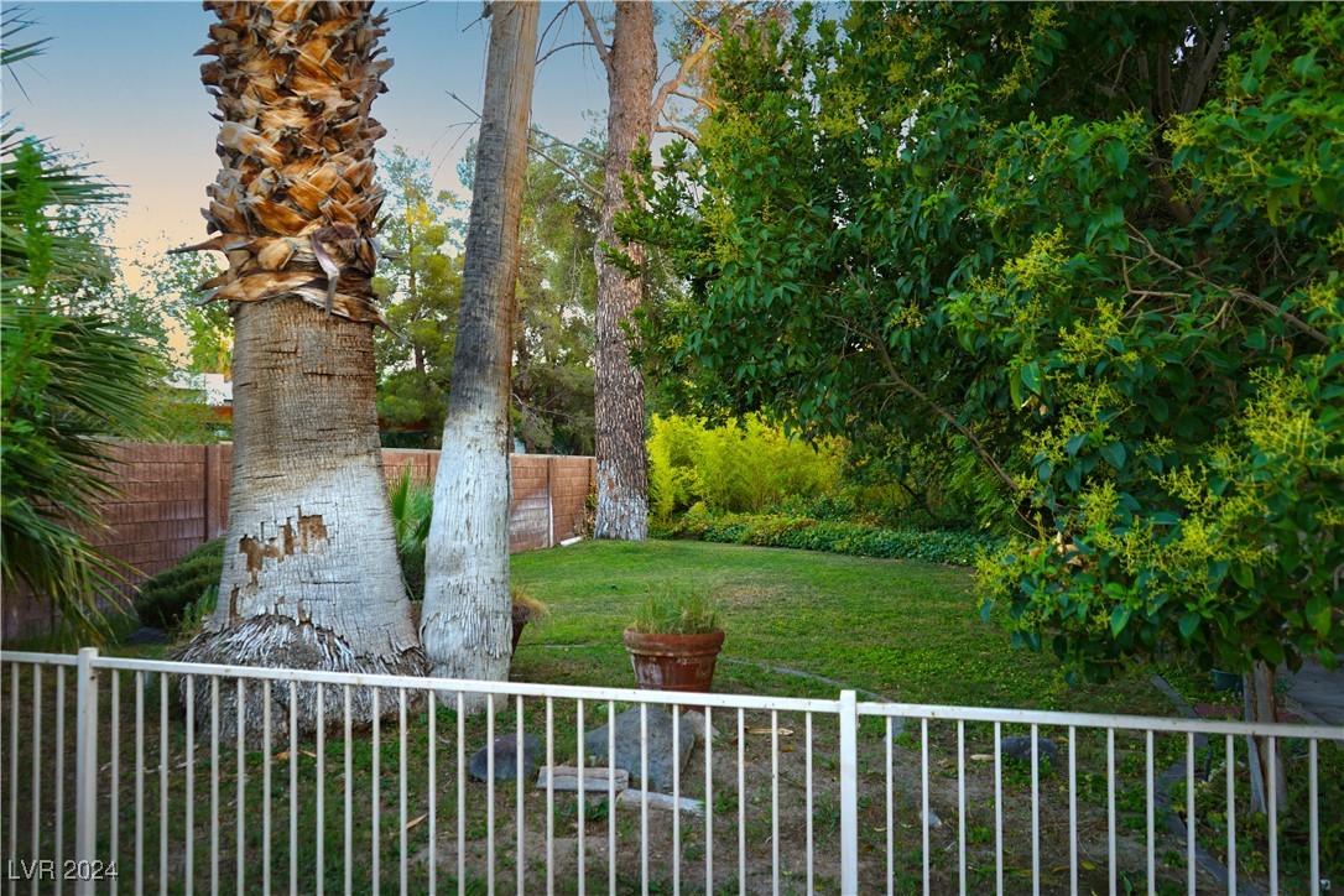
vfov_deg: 46.4
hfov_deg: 65.5
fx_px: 1045
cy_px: 448
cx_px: 672
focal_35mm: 28
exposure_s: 1/30
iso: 64
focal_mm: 28
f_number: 3.5
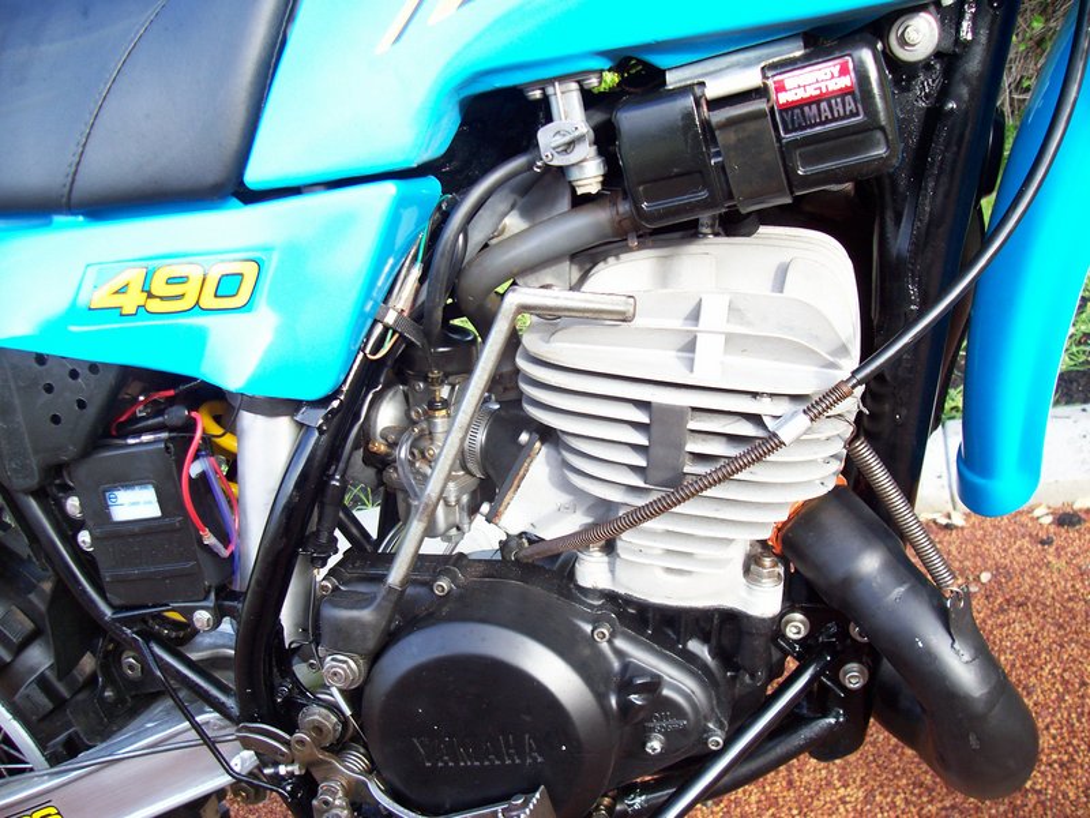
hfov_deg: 54.0
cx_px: 545
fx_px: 1071
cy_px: 409
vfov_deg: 41.8
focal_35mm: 34
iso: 80
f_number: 2.7
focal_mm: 5.6
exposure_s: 1/90.7
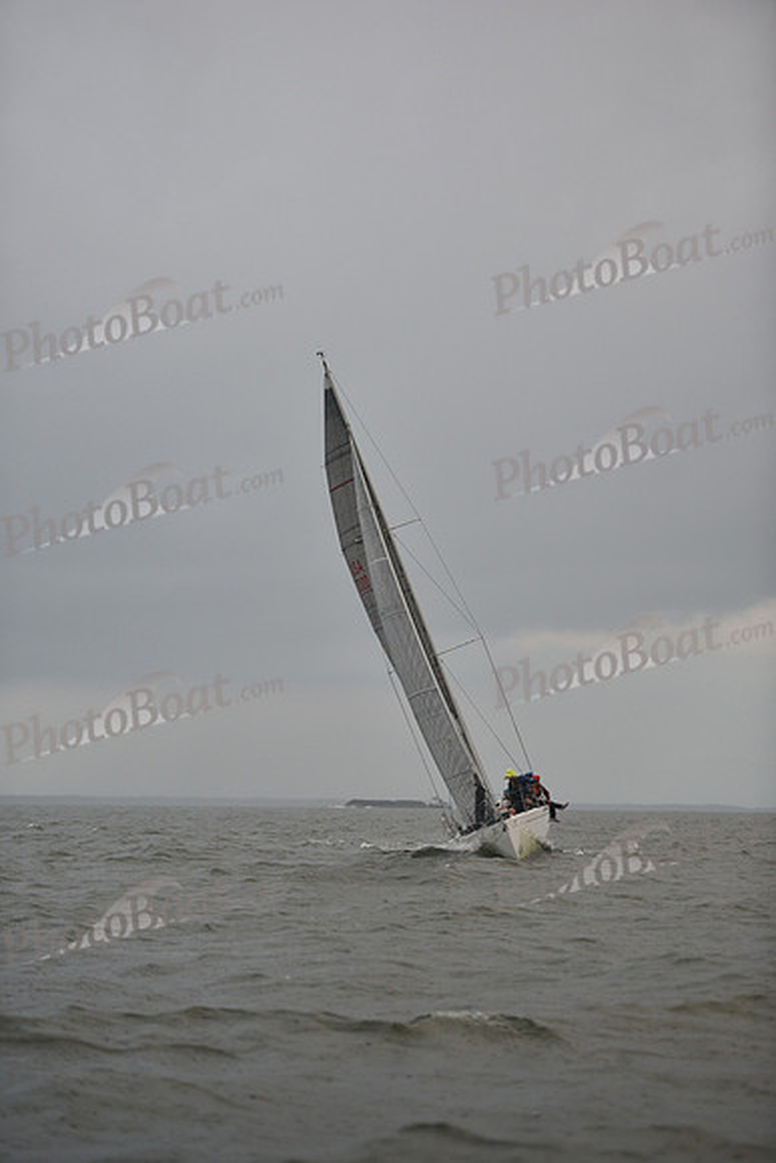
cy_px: 582
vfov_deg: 22.6
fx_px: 2908
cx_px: 388
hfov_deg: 15.2
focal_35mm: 90
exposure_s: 1/500
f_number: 2.8
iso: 400
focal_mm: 90
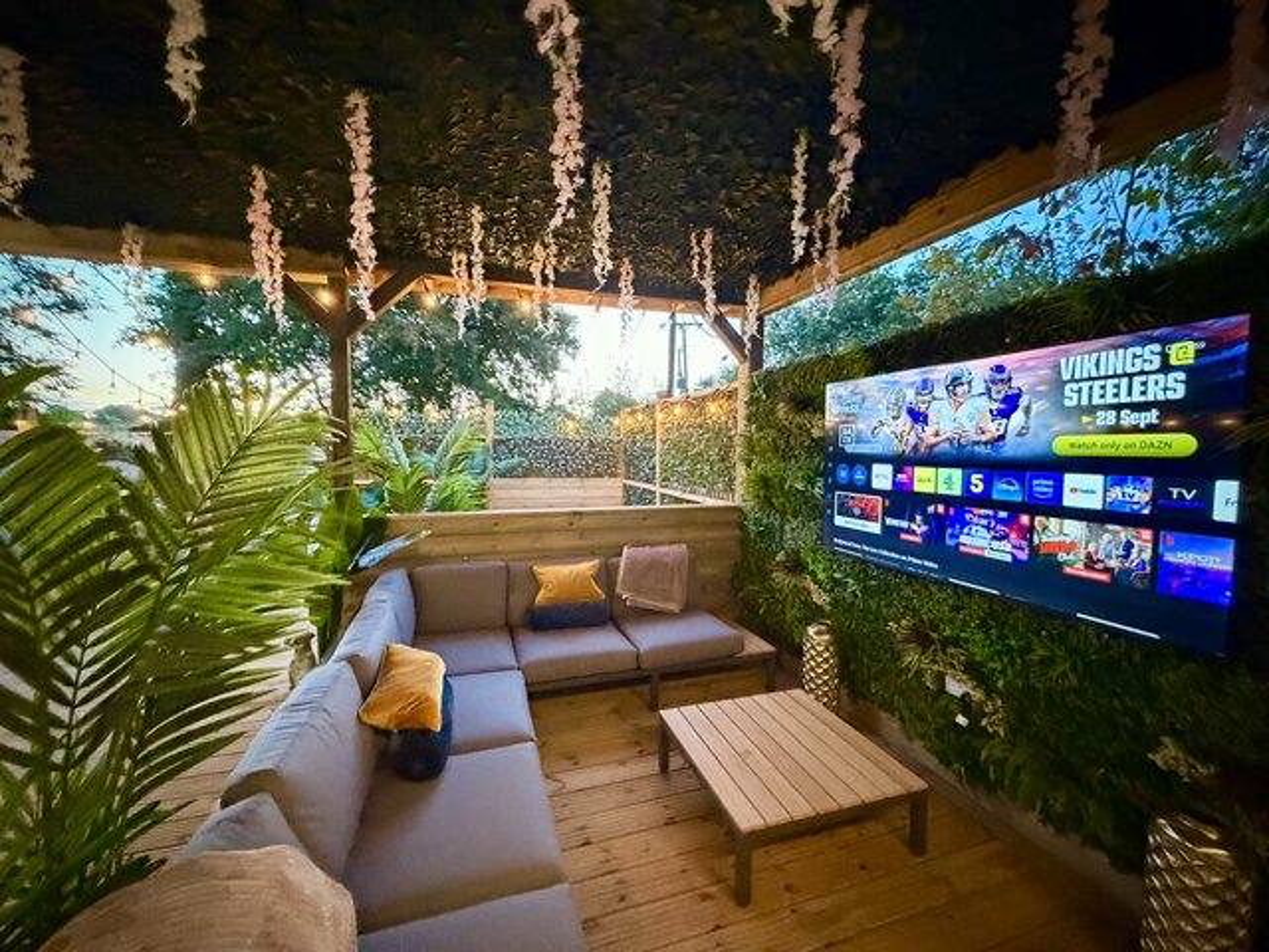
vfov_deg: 85.7
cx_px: 634
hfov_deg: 102.1
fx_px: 513
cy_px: 476
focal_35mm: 14
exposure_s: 1/50
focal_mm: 2.22
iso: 1250
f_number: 2.2
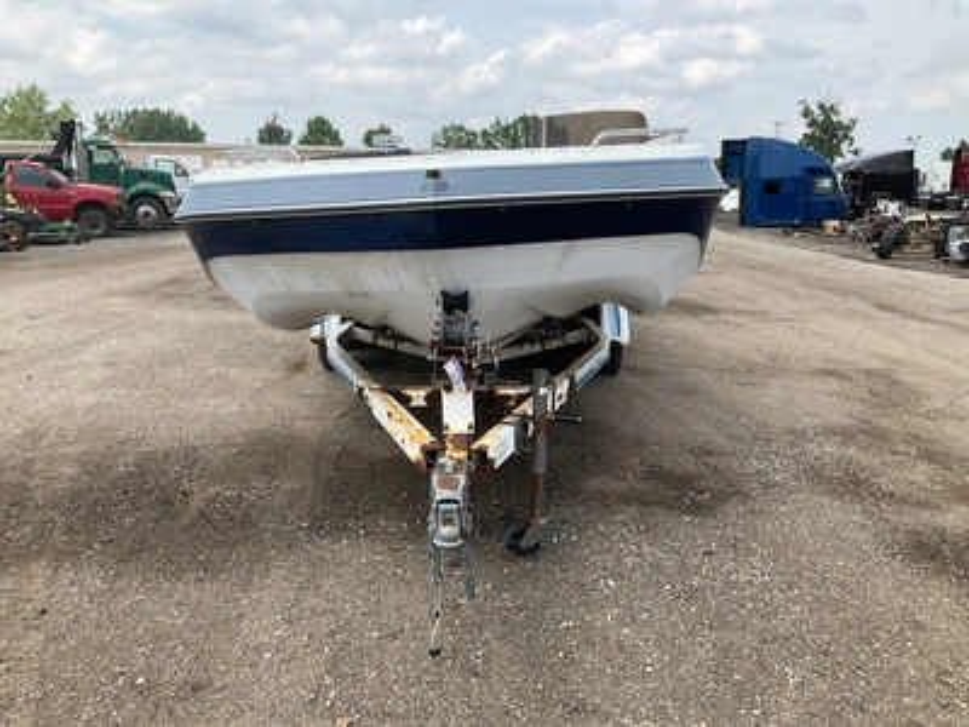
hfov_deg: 61.7
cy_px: 364
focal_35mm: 29
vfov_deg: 48.2
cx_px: 484
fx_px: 812
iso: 25
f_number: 1.8
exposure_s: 1/997
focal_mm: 3
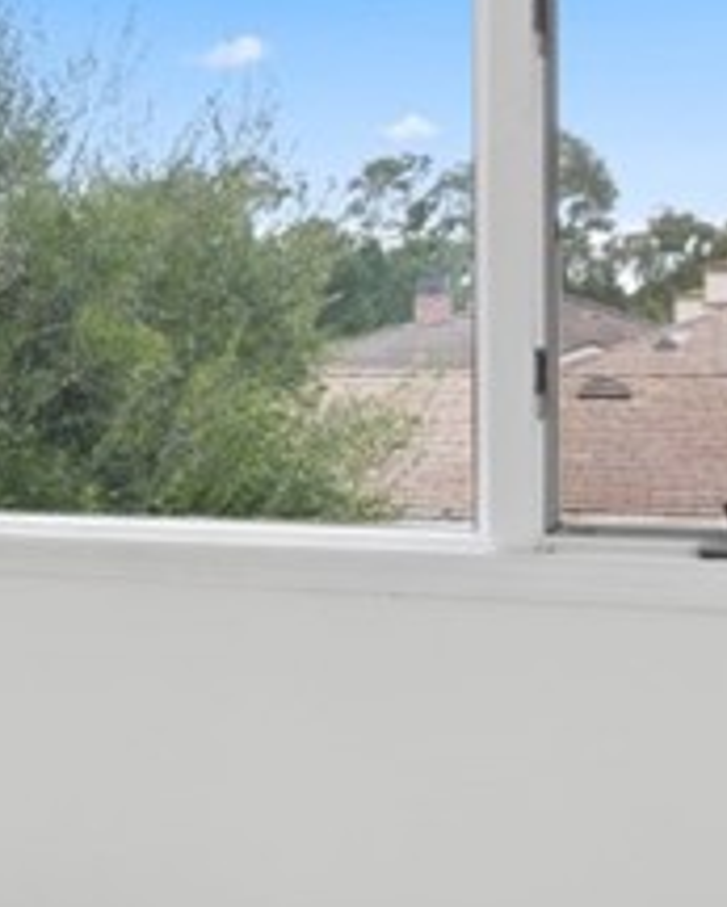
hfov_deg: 15.6
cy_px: 342
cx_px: -681
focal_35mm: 80
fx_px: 2150
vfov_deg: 23.8
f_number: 8
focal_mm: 18
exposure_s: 1/40
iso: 200
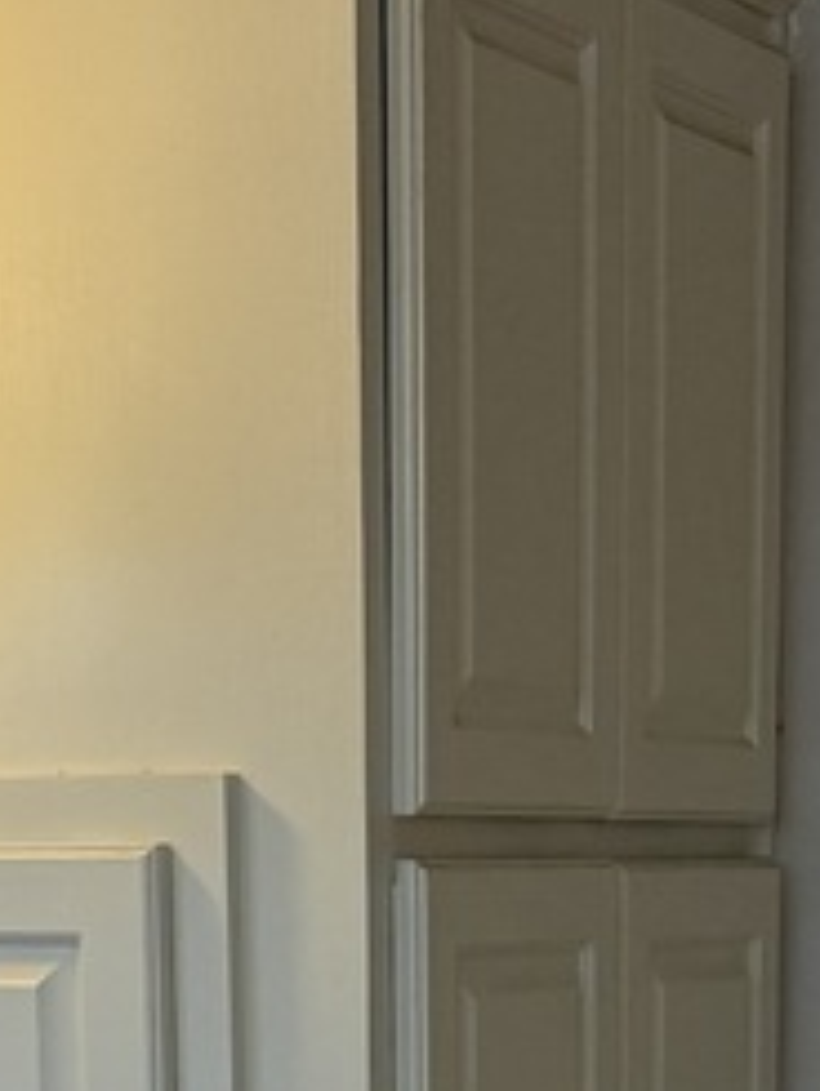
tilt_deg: -18.4
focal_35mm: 141
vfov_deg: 12.2
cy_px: 2293
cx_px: 397
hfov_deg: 10.5
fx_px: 4450
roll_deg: +0.7
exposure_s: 1/232
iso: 160
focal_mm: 6.76
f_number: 1.78
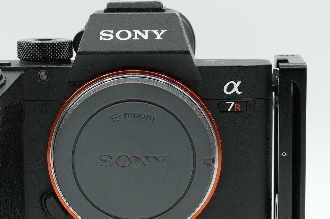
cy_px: 165
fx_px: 1291
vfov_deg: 9.7
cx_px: 118
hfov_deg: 14.5
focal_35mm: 141
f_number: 10
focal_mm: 49
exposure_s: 1/80
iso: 400
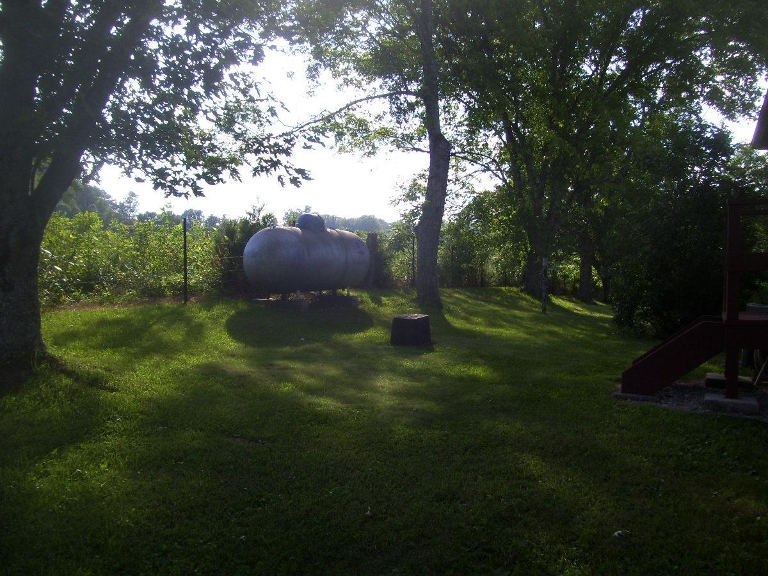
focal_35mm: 36
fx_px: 799
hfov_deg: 51.4
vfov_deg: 39.7
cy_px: 288
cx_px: 384
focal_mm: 6
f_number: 2.7
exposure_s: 1/640
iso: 80
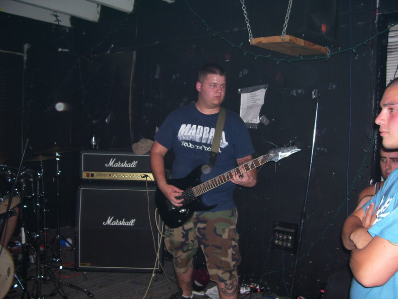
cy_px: 150
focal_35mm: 34
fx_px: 391
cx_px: 199
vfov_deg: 41.8
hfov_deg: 54.0
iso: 80
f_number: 2.7
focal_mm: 5.6
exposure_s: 1/60
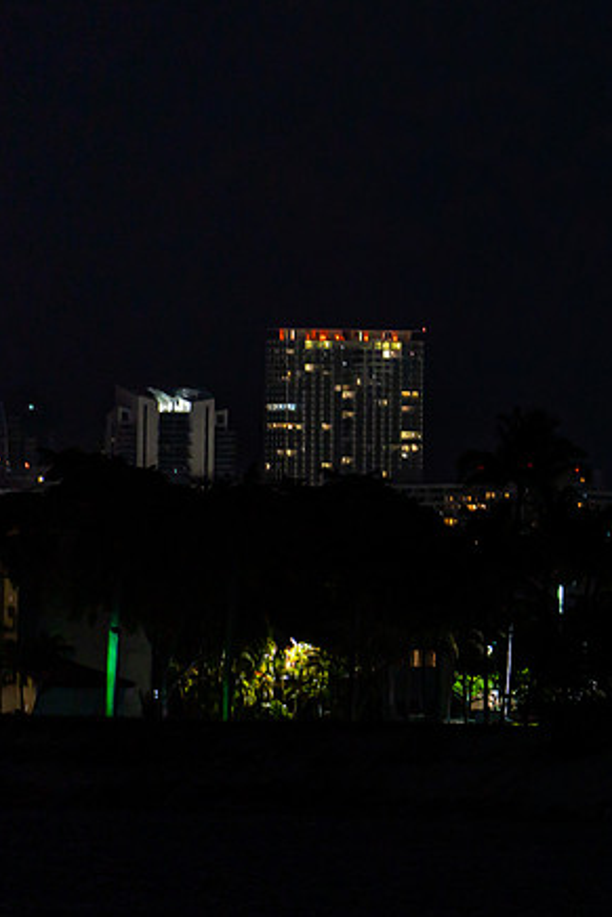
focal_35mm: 655
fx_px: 16688
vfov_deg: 3.1
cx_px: 880
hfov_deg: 2.1
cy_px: 475
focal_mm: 200
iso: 400
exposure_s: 1/20
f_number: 2.8
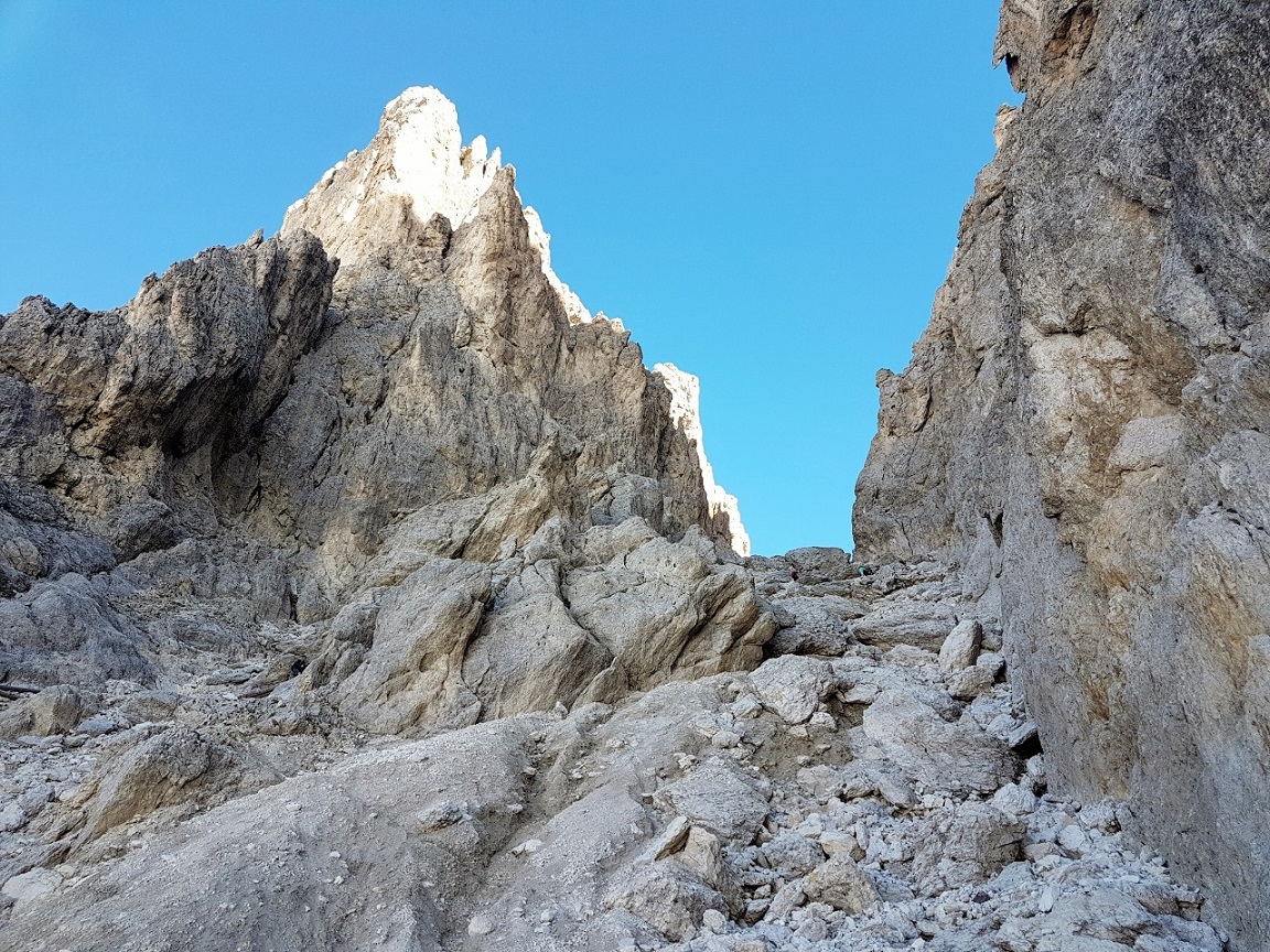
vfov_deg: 53.1
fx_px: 954
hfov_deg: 67.3
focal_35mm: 26
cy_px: 476
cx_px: 635
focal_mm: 4.2
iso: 40
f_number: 1.7
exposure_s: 1/477
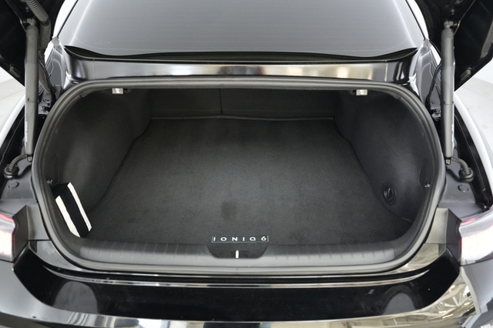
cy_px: 164
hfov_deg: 65.5
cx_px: 246
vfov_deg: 46.4
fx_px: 383
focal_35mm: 28
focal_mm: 28
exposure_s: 1/160
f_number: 2.8
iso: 10000
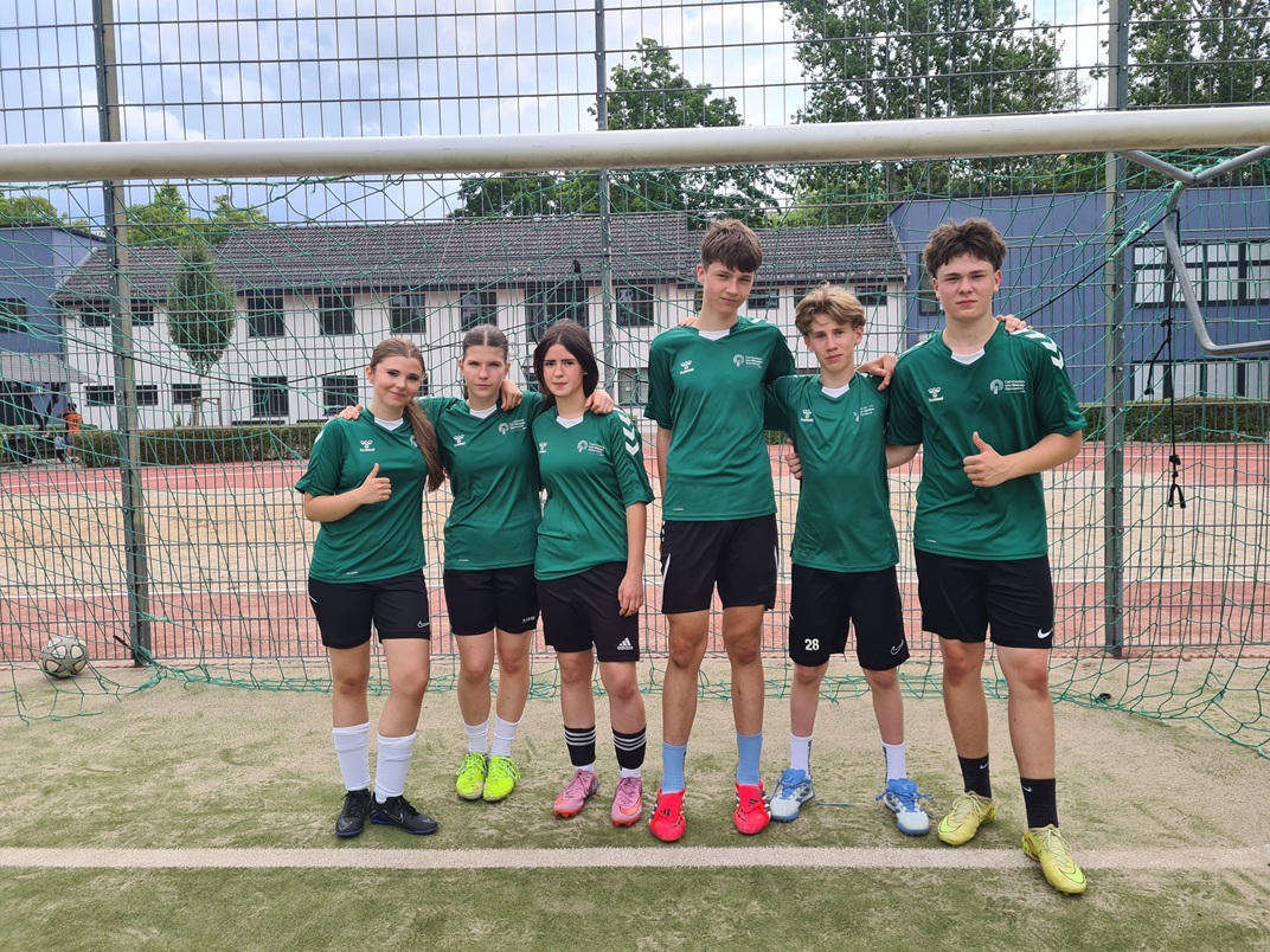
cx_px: 635
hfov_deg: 67.3
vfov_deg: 53.1
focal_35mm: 26
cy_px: 476
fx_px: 954
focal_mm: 5.4
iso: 50
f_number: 1.8
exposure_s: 1/1164
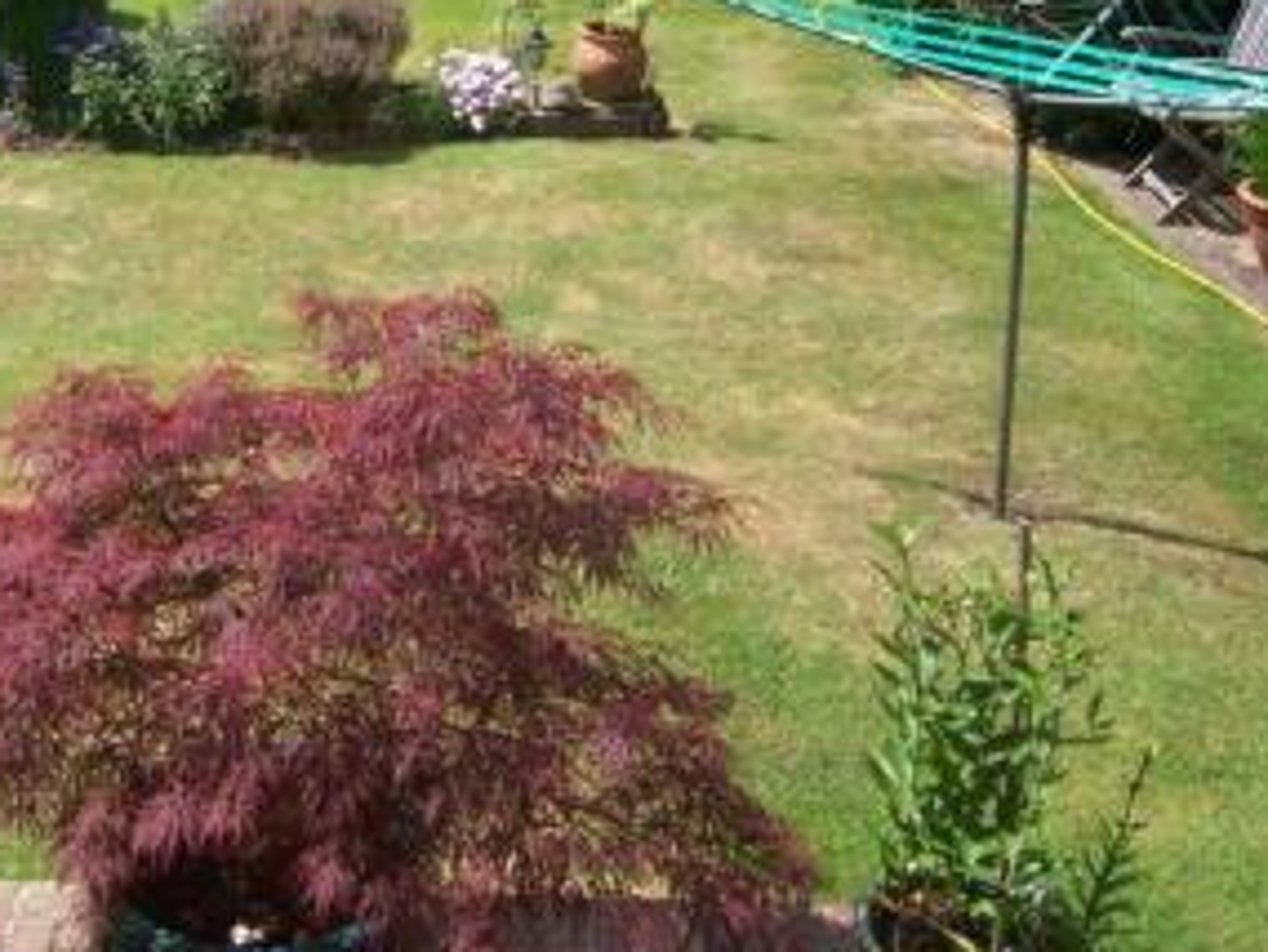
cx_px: 456
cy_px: 2
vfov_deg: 29.0
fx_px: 1722
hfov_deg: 40.1
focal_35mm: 47
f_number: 5.6
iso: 64
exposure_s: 1/200
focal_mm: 3.8
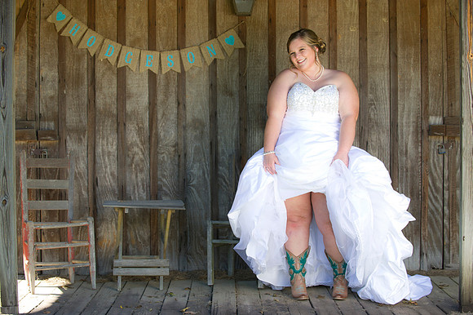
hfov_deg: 27.0
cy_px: 158
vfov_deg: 18.2
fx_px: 985
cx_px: 236
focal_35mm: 75
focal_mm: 75
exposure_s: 1/125
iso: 200
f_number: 4
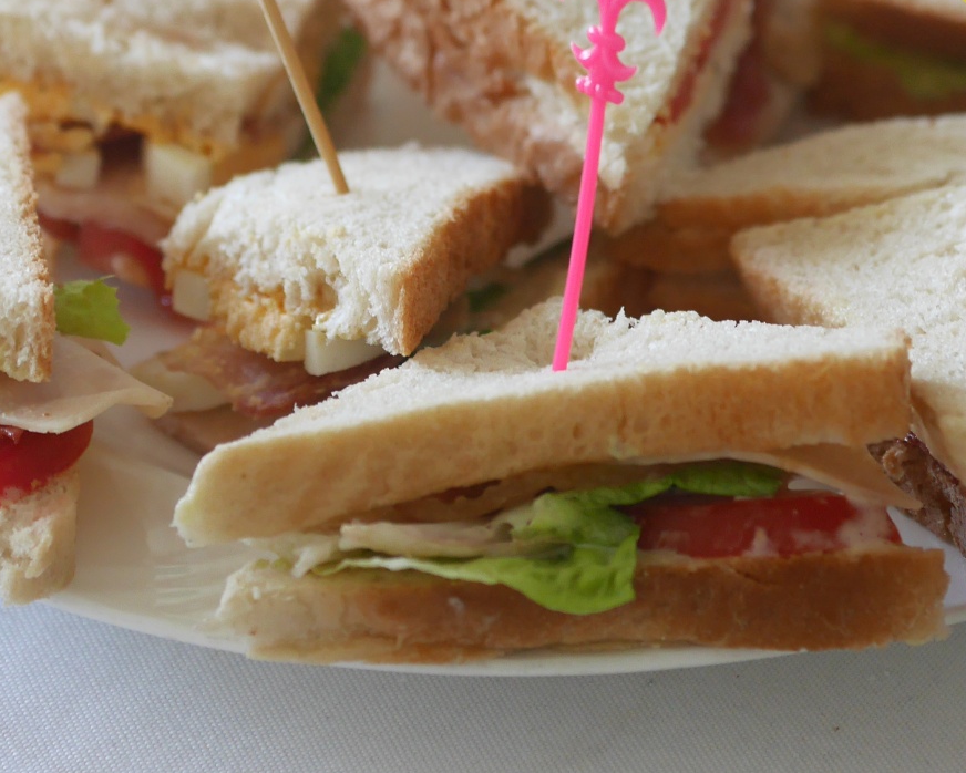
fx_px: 7378
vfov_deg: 6.0
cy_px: 76
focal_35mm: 258
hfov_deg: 7.5
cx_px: 452
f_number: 2.8
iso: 500
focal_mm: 60
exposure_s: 1/125
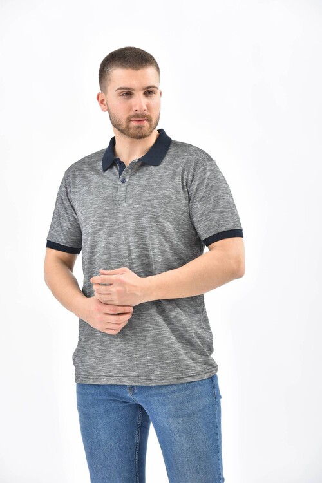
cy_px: 242
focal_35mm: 116
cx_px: 161
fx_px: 1556
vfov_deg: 17.6
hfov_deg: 11.8
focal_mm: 116
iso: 100
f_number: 7.1
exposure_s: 1/160
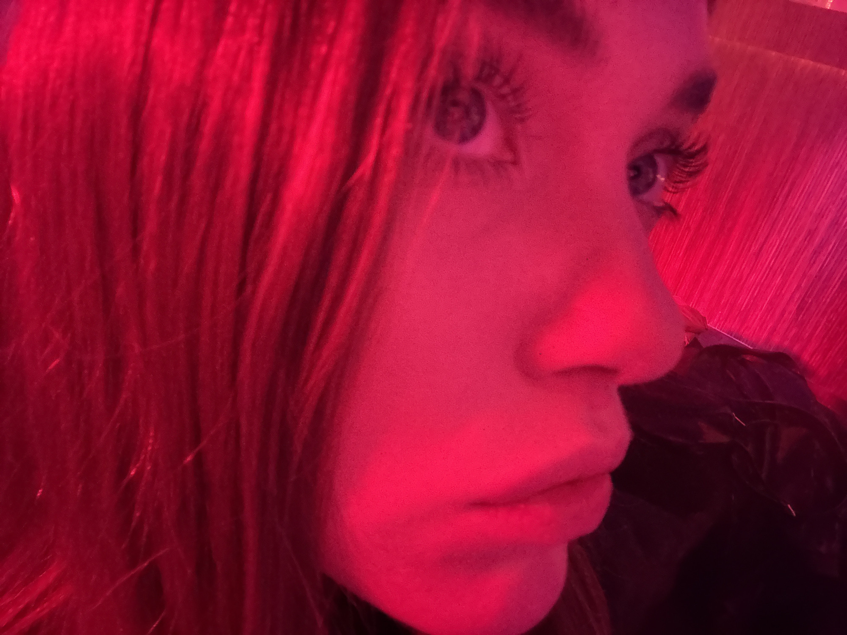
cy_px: 318
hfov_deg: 73.9
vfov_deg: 58.9
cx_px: 424
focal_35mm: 23
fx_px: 563
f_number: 1.9
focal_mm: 2.69
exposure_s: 1/15
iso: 800
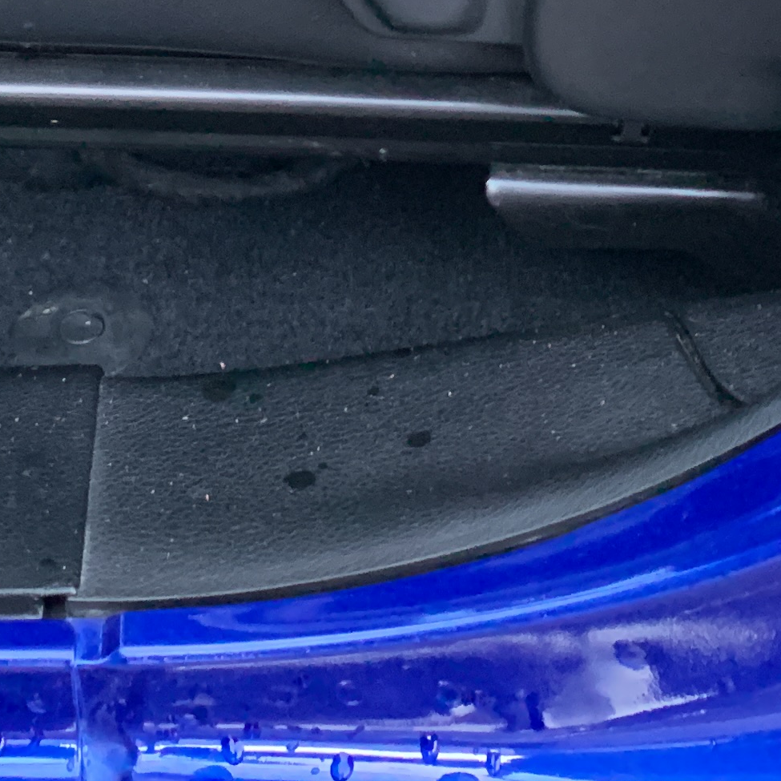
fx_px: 2425
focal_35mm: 95
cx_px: 270
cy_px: -425
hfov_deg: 18.3
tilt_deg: -27.5
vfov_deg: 16.5
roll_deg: +2.1
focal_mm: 4.25
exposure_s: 1/38
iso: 400
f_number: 1.8
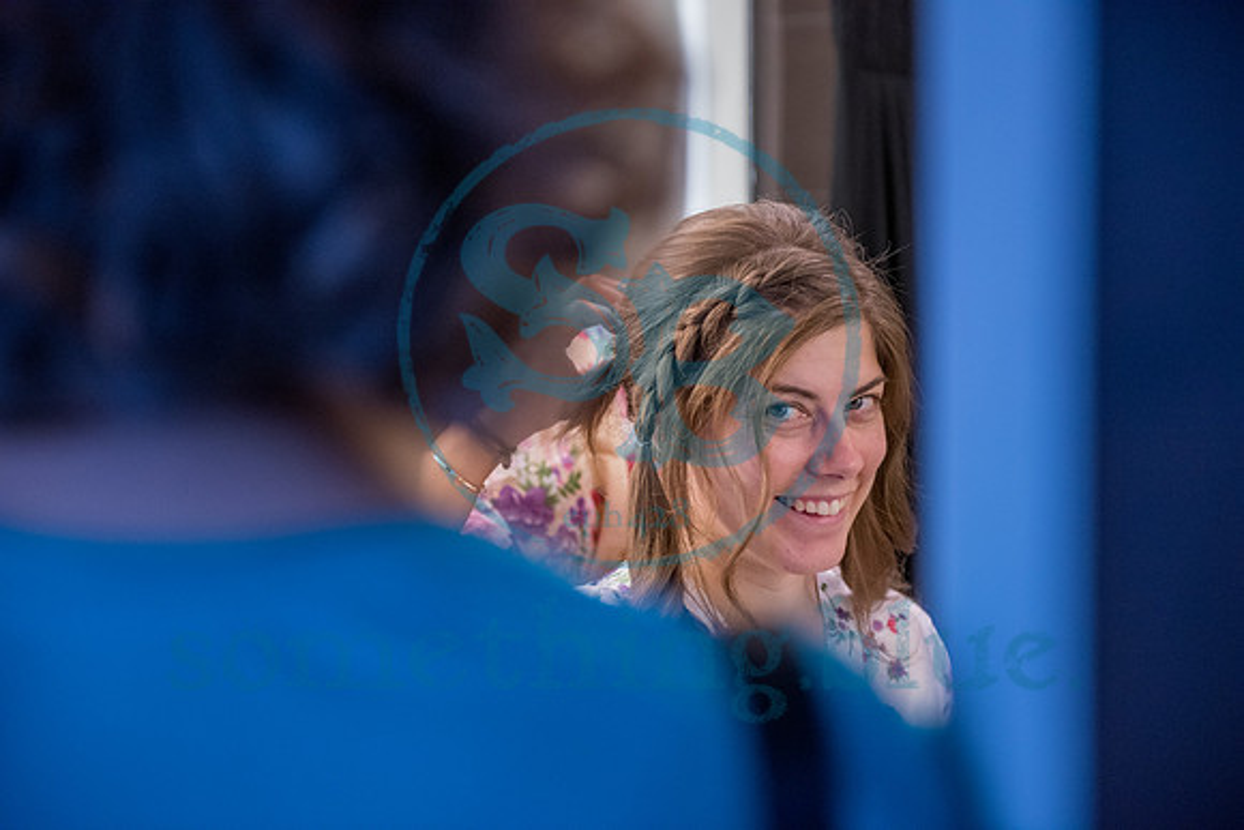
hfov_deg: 28.8
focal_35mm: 70
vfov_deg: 19.5
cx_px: 622
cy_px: 415
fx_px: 2419
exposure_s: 1/320
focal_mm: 70
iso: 1600
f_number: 2.8
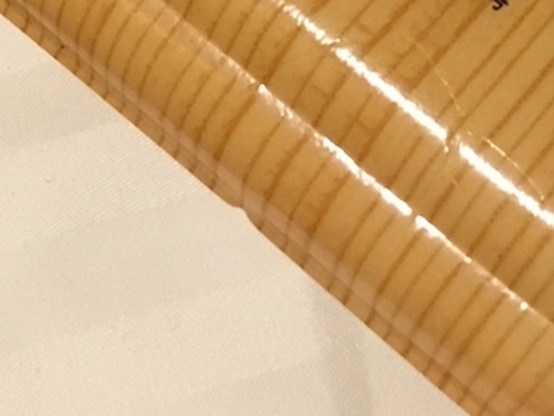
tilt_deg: -61.3
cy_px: -358
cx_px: 708
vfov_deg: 12.2
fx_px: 1760
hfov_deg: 16.9
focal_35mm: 110
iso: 200
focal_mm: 4.15
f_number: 2.2
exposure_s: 1/20
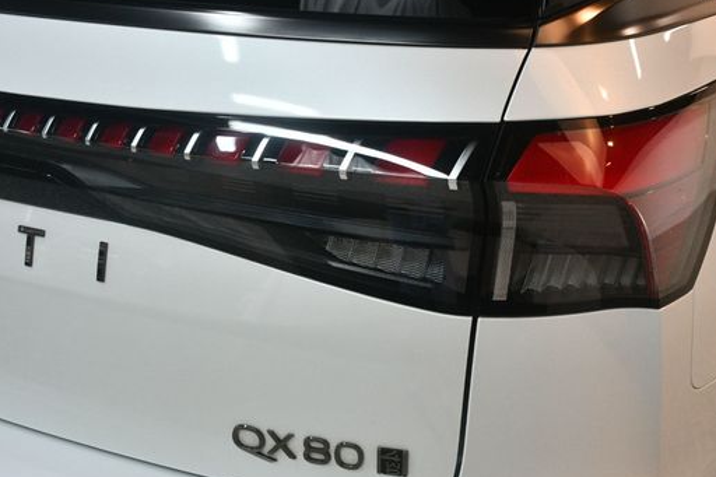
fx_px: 994
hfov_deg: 39.5
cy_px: 256
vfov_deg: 27.0
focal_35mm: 50
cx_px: 424
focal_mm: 27
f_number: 4
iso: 1250
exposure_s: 1/125
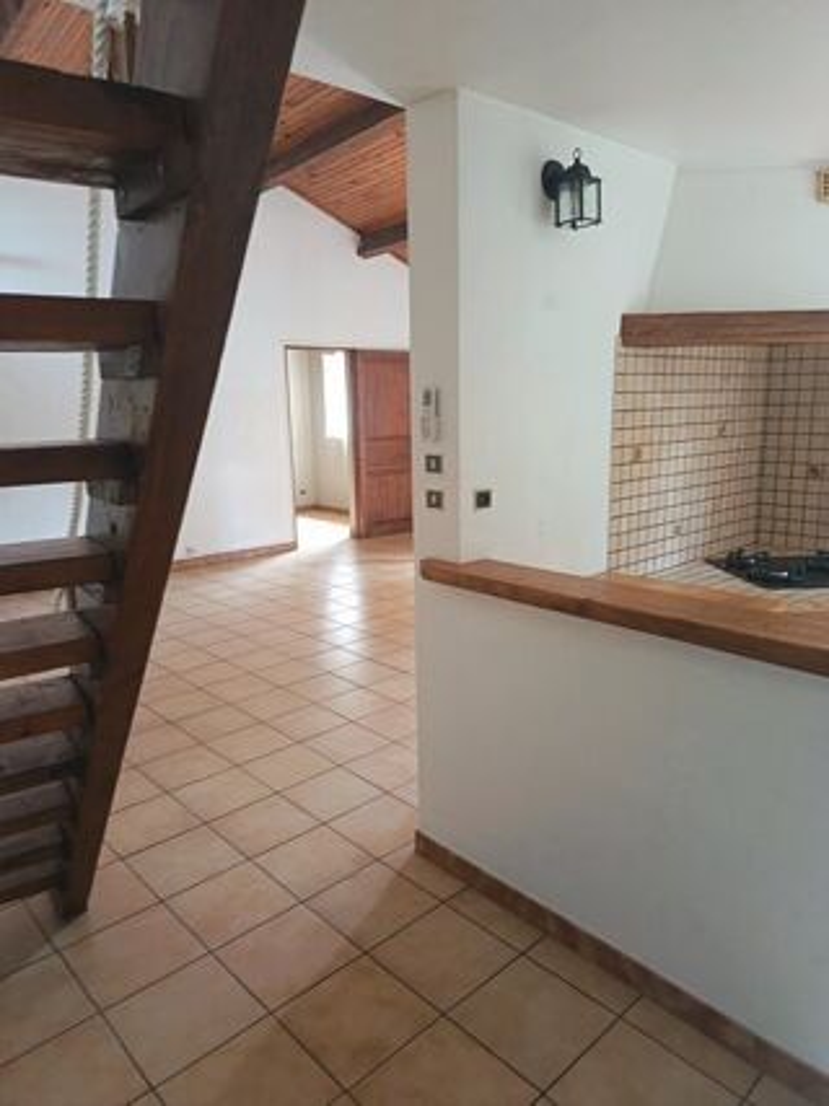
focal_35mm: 24
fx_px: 767
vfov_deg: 71.6
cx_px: 414
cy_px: 553
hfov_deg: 56.8
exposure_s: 1/33.3
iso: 3204
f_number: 1.75
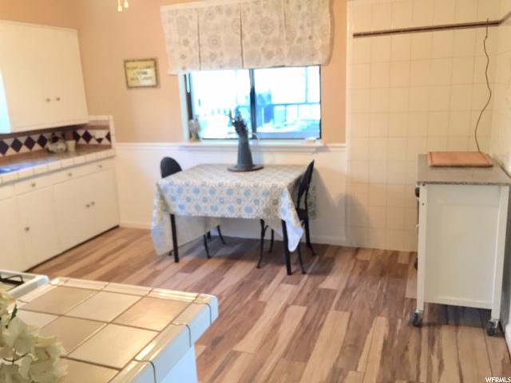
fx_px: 428
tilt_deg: -14.4
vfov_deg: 48.2
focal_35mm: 29
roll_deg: +1.9
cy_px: 192
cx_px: 256
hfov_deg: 61.7
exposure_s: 1/30
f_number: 2.2
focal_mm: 4.15
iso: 80
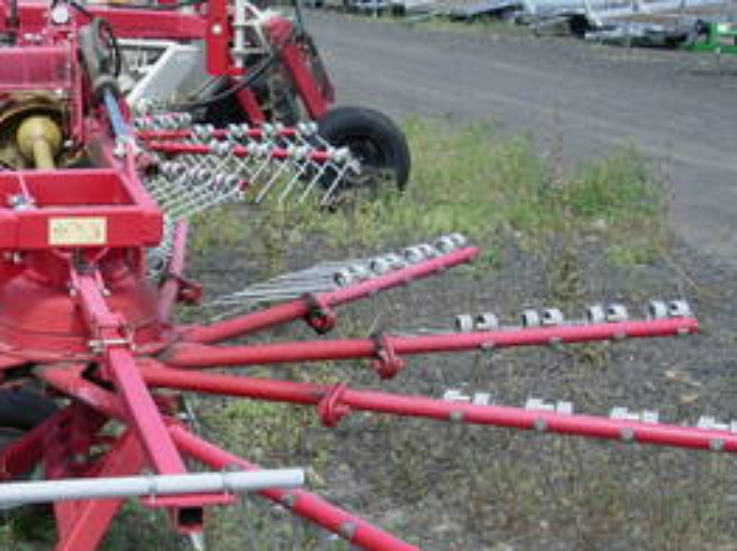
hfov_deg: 23.6
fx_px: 1680
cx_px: -23
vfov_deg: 18.6
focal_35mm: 79
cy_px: 349
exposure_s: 1/443
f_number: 4.8
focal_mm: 7.8
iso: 64
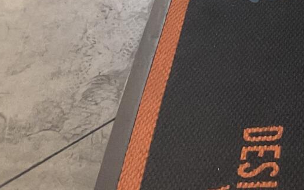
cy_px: -225
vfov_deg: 10.0
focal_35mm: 119
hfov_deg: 16.3
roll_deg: +0.7
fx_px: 986
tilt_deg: -23.5
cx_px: 429
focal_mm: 3
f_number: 1.8
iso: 80
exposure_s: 1/50
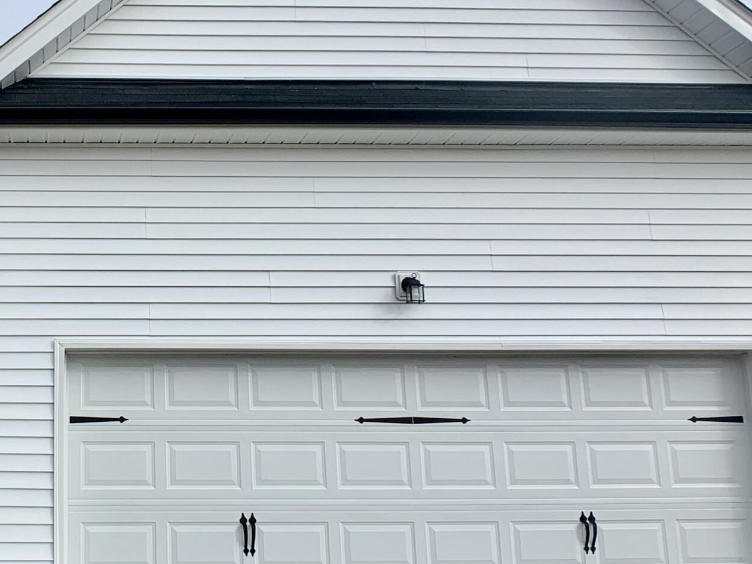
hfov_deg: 30.1
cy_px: 265
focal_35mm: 62
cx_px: 105
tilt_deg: +12.0
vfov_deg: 23.7
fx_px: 1347
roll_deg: +0.8
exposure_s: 1/3289
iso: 25
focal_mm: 4.25
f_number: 1.8
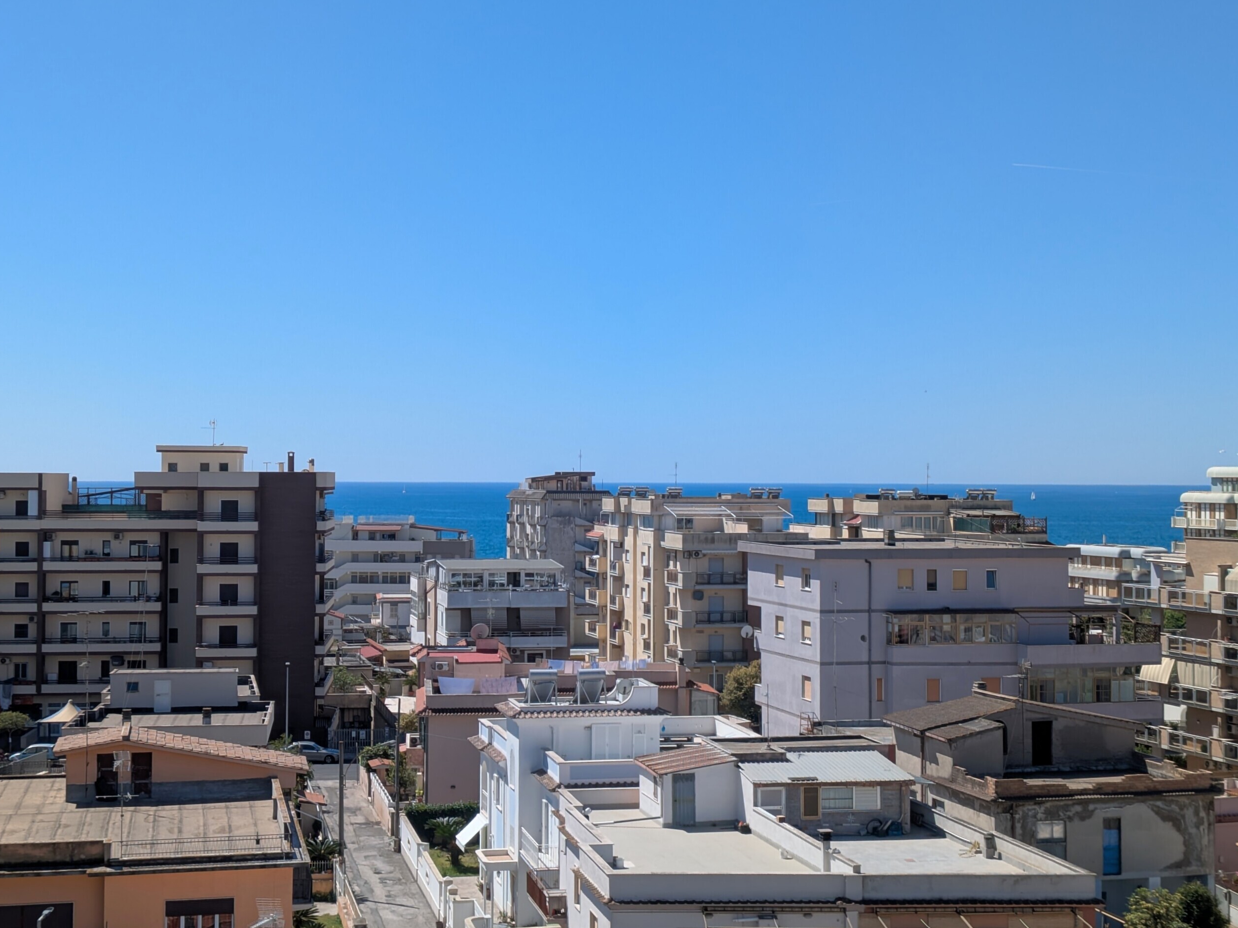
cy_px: 461
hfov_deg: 38.2
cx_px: 627
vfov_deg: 29.1
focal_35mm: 50
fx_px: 1788
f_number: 1.7
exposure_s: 1/3215
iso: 52
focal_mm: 4.53
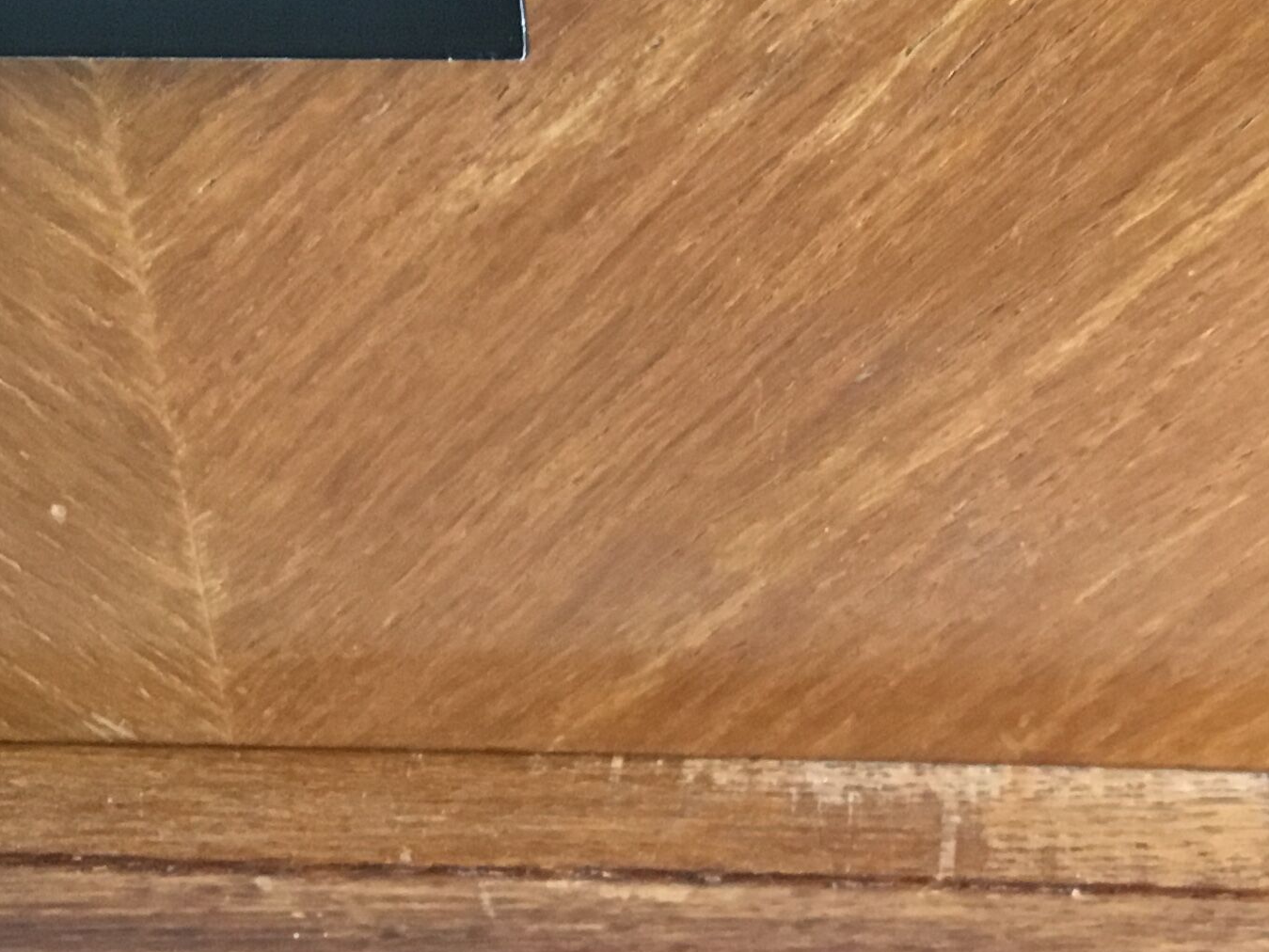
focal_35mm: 75
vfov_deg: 19.6
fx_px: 2750
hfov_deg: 25.9
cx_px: 826
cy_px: 287
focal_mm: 3.3
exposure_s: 1/33
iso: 160
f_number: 2.4
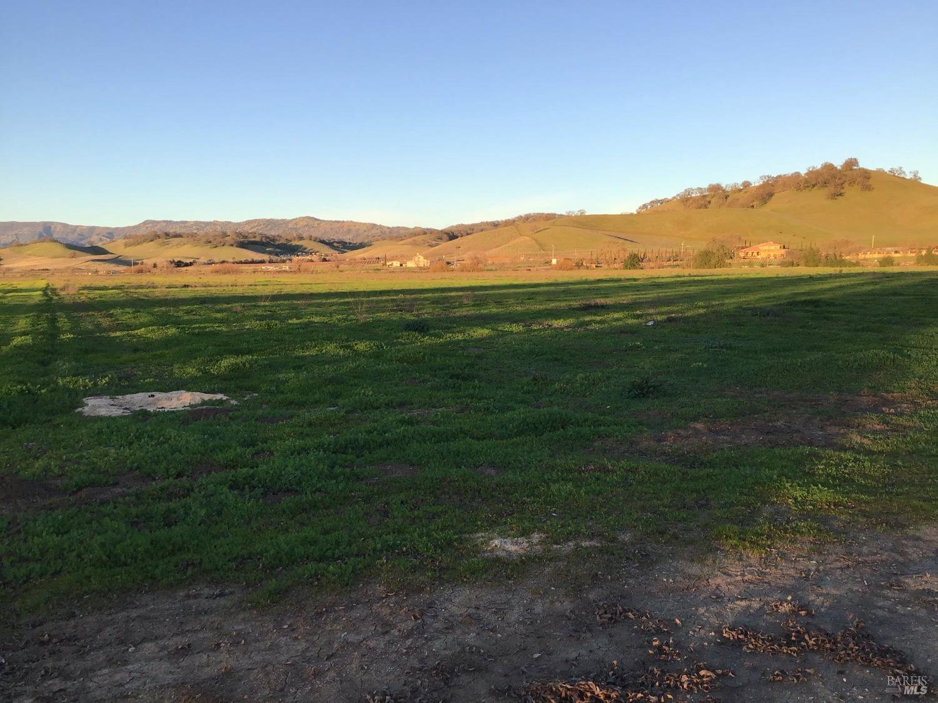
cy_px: 352
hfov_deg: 58.4
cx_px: 469
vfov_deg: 45.4
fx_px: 840
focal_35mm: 31
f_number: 2.4
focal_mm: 3.3
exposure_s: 1/322
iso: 25
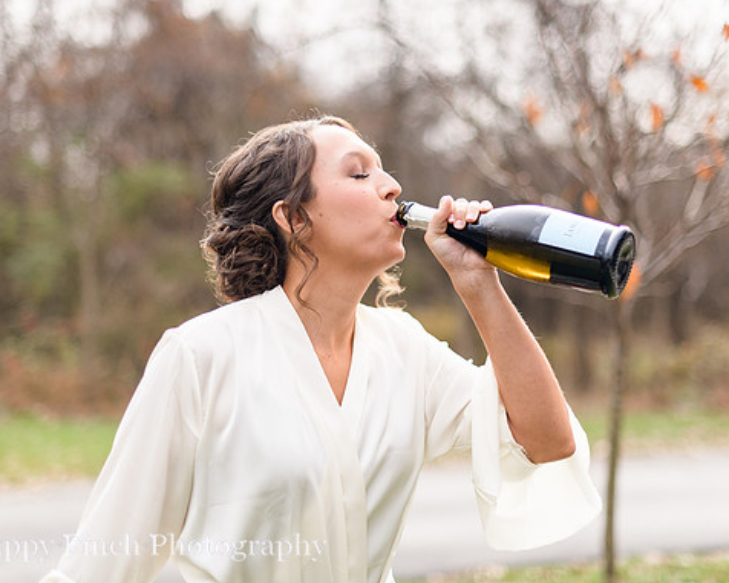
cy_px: 270
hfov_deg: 30.9
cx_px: 384
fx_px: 1316
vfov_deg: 25.0
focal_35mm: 61
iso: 400
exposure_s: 1/5000
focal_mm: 50
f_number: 1.8
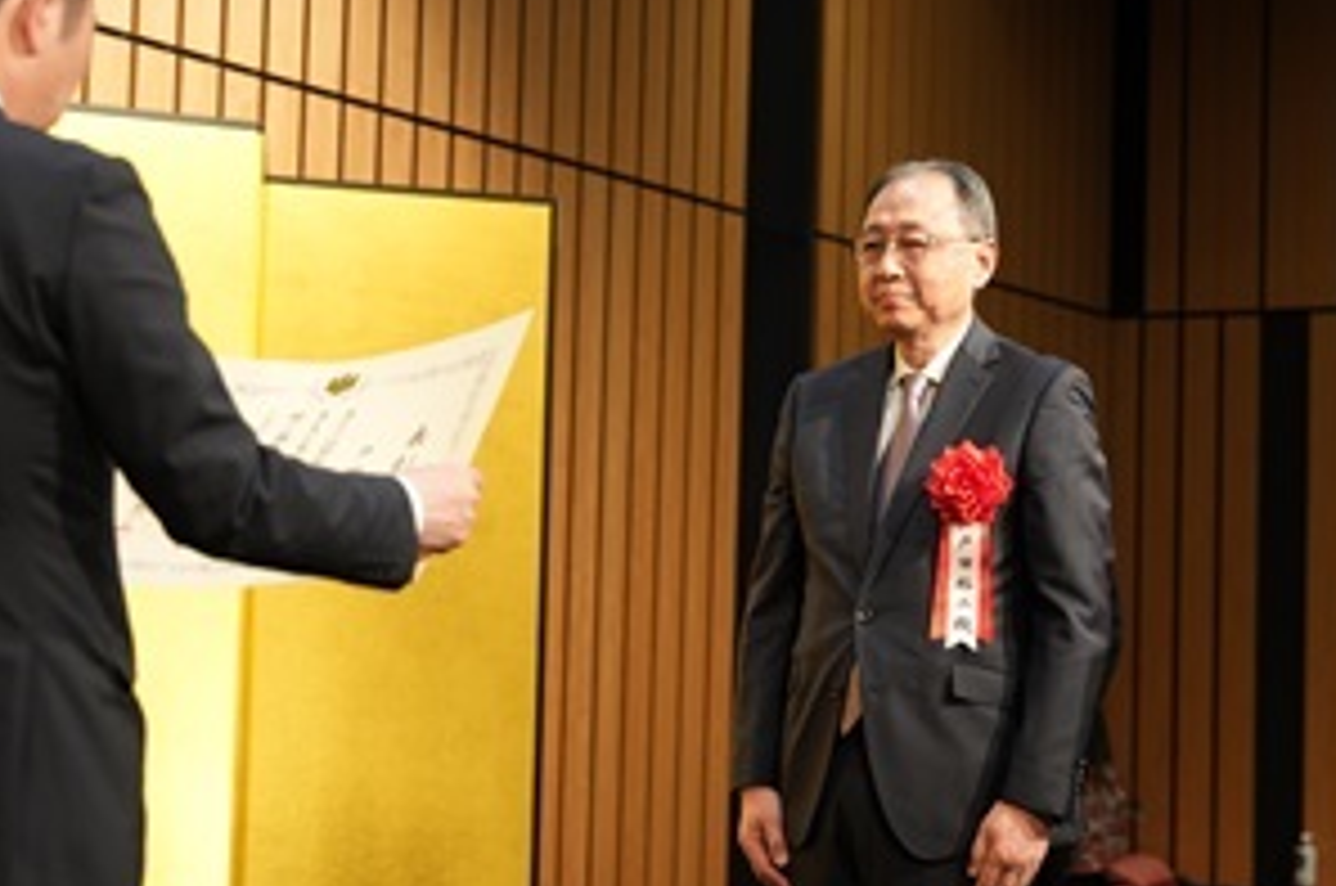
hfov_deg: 25.1
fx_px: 3003
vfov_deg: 16.8
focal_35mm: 81
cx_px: 625
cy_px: 454
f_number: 2.8
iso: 800
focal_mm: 53.7
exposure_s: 1/320
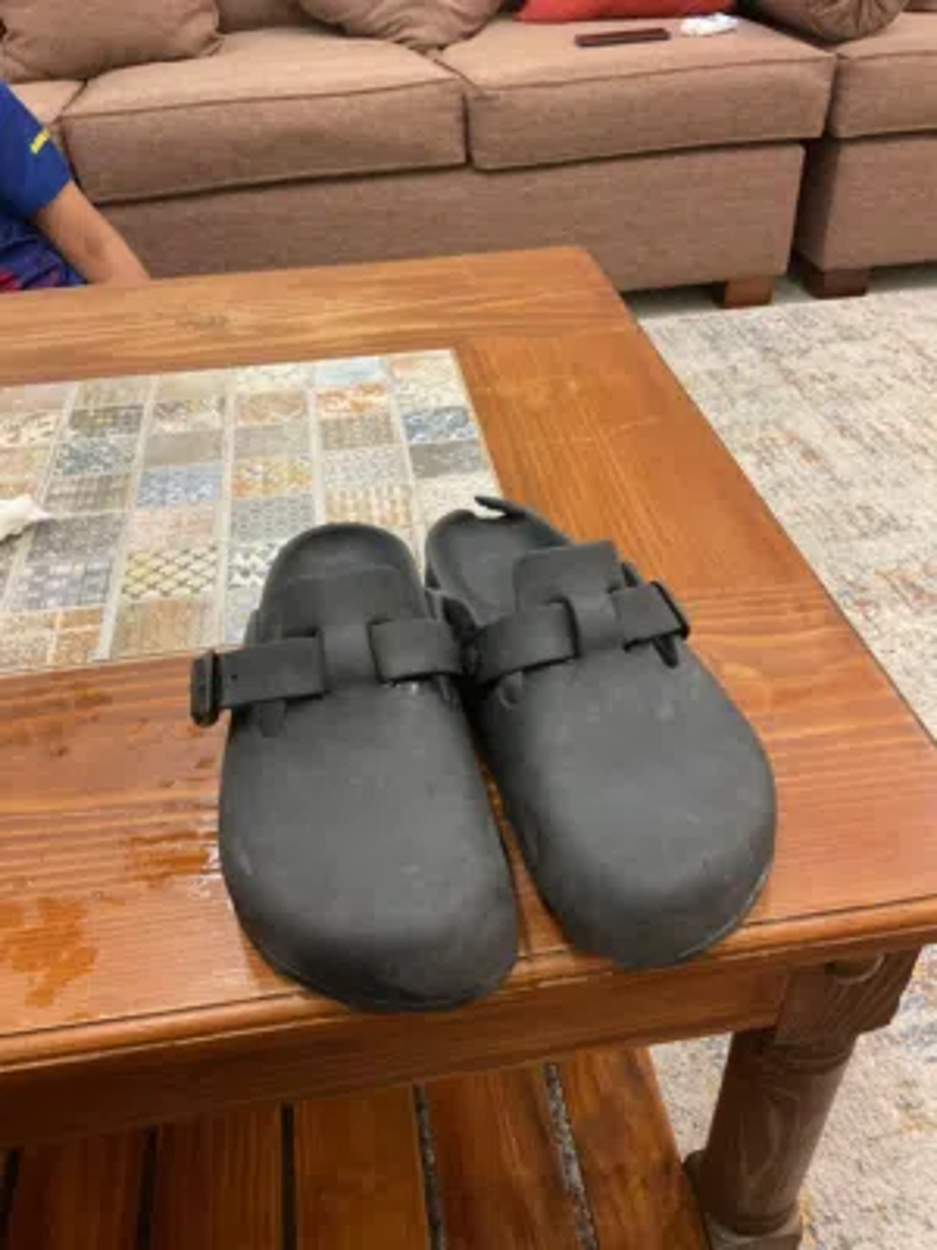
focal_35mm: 29
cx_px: 468
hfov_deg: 48.2
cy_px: 625
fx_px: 1047
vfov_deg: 61.7
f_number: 1.8
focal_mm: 3
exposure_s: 1/60
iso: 160
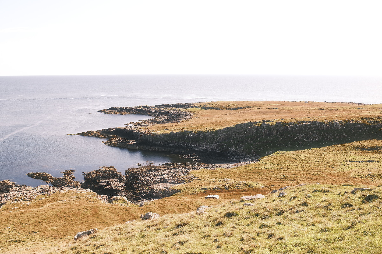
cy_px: 127
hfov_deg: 54.4
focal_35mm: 35
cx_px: 191
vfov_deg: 37.9
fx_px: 371
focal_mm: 23
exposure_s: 1/180
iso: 200
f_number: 6.4
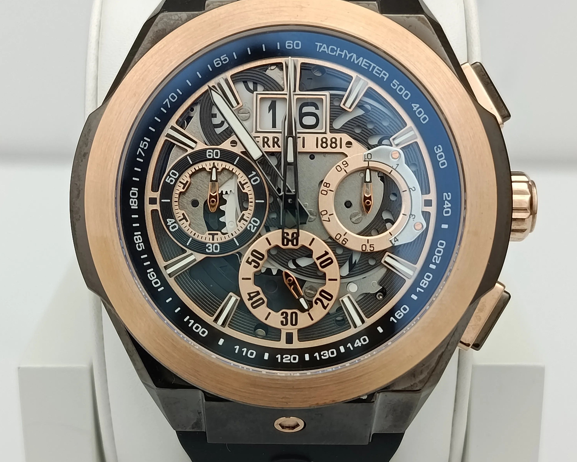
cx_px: 287
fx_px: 1076
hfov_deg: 30.0
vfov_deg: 24.2
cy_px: 243
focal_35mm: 63
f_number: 1.7
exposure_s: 1/100
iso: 337
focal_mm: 5.24
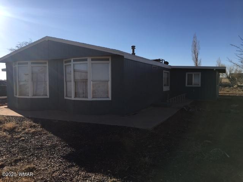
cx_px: 122
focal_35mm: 29
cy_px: 91
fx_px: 204
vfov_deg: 48.2
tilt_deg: -2.5
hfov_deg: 61.7
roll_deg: +0.4
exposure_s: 1/1709
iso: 25
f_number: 2.2
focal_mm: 4.15
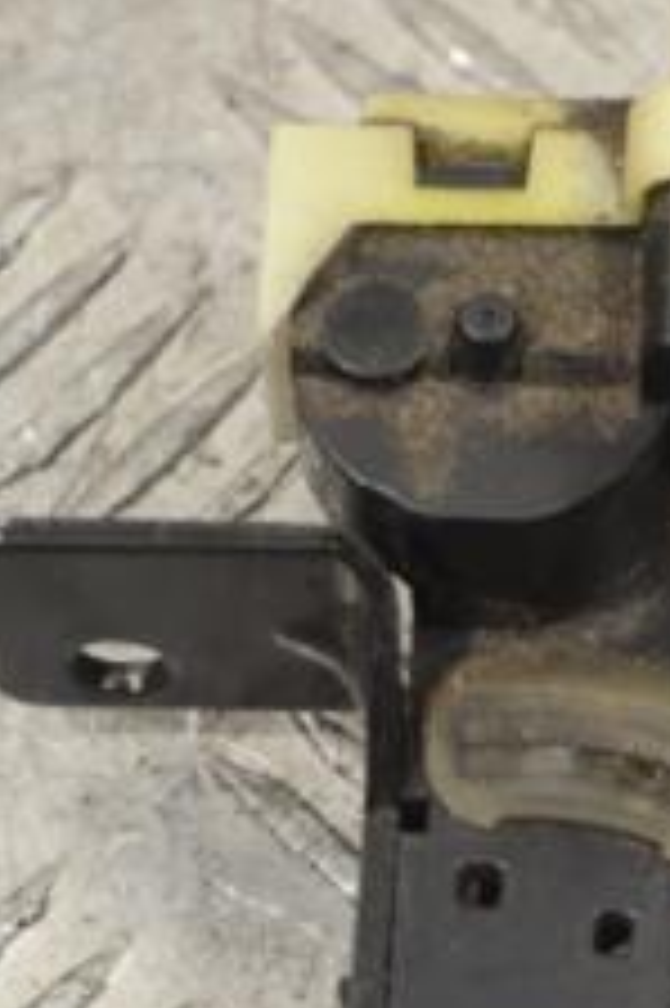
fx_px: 5843
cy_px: 526
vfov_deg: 9.9
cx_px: 827
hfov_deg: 6.5
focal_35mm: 209
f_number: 5.6
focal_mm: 52
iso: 250
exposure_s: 1/30
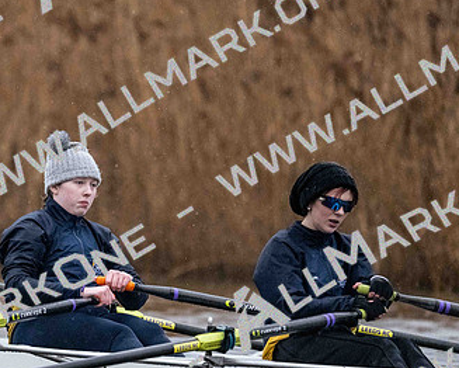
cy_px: 220
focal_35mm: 666
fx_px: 9053
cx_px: 114
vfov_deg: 2.3
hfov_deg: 2.9
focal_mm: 400
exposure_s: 1/1600
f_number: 4.5
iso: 10000
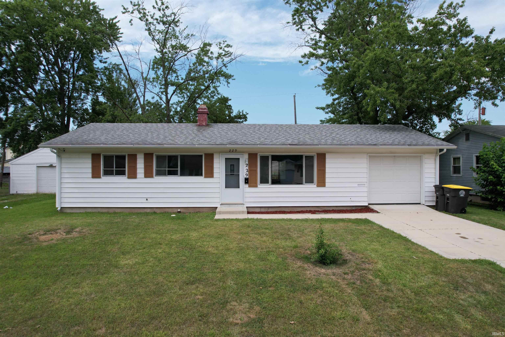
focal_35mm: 22
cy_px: 168
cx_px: 252
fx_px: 309
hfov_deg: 78.6
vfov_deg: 57.2
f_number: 2.8
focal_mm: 8.38
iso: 120
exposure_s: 1/1600
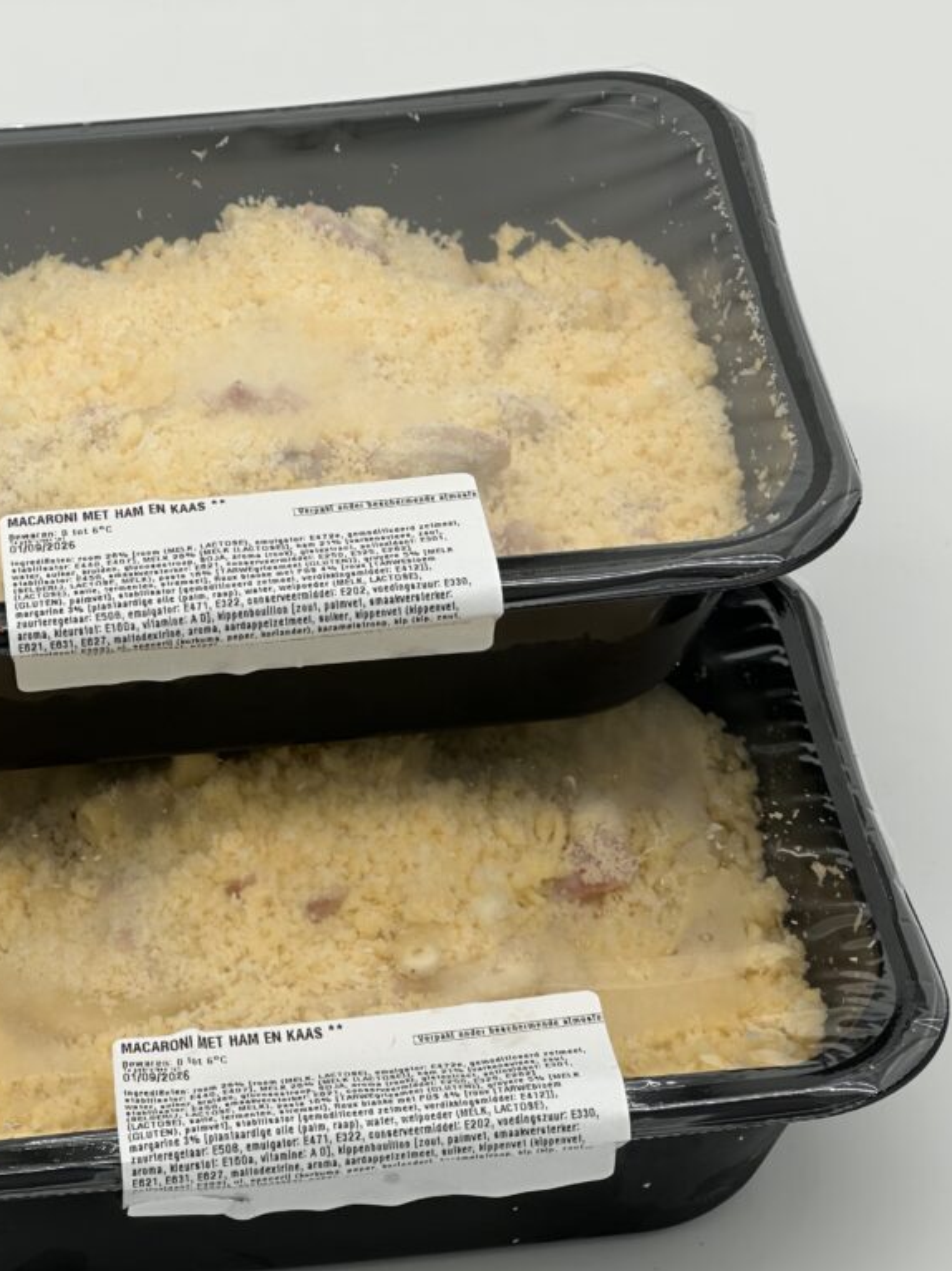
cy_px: 636
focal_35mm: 103
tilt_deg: -39.2
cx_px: 348
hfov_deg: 14.3
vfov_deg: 19.1
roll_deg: +1.7
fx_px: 3779
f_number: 2.8
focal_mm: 9
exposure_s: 1/100
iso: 32
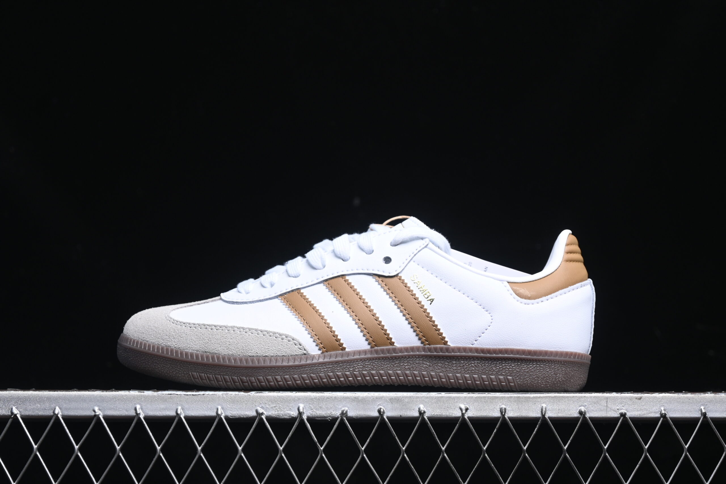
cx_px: 363
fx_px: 1512
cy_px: 242
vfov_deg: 18.2
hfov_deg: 27.0
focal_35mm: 75
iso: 160
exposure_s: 1/60
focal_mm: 50
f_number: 6.3
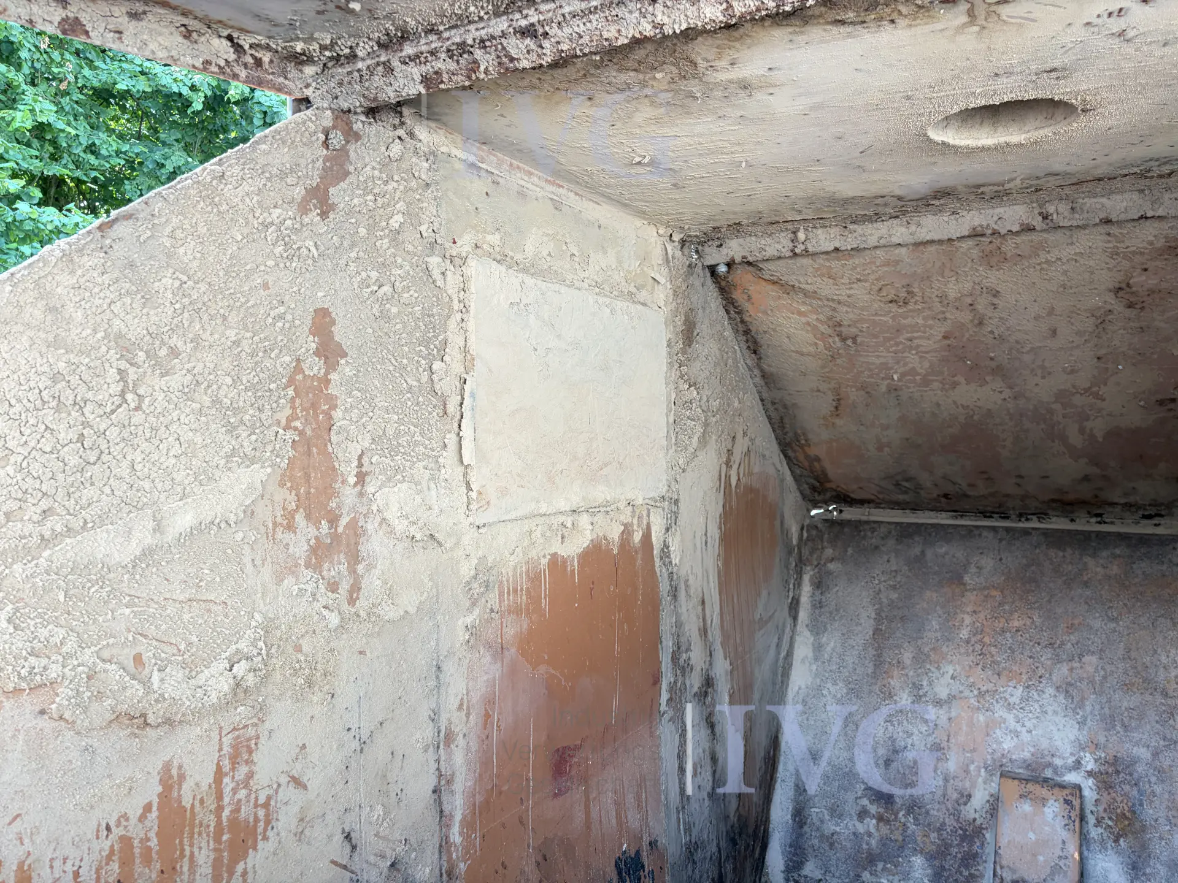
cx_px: 589
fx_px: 885
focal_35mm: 26
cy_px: 442
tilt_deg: -3.1
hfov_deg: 67.3
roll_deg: +1.4
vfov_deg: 53.1
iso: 100
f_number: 1.6
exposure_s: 1/122
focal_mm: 5.96
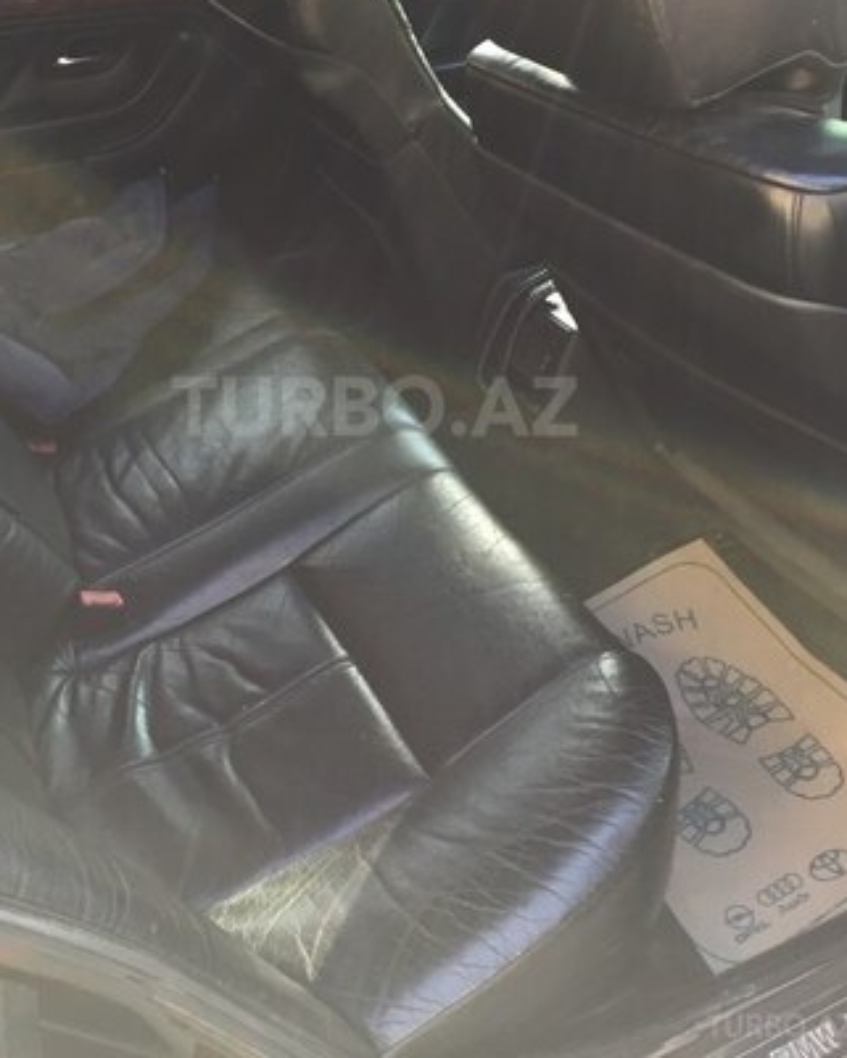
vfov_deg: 51.1
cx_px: 375
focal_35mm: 35
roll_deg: -2.8
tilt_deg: -31.6
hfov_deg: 42.2
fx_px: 1096
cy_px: 406
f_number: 2.2
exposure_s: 1/33
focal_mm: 4.15
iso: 32
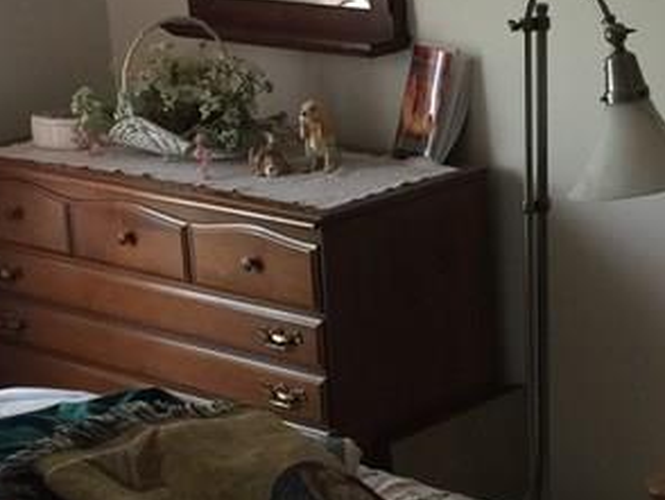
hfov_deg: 19.2
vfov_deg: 14.7
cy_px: 238
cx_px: 559
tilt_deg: -14.3
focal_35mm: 101
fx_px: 1942
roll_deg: +1.3
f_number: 2.2
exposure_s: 1/15
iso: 80
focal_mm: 4.15
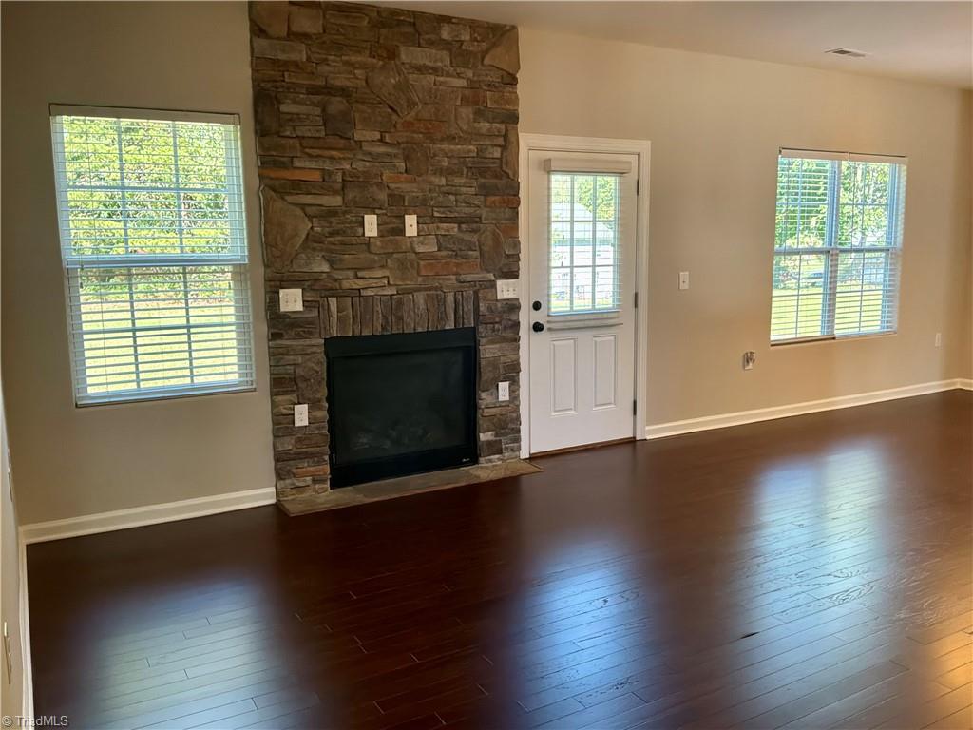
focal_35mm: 28
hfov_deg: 63.4
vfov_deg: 49.7
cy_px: 365
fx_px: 787
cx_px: 486
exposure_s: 1/60
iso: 80
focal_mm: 3
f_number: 1.8
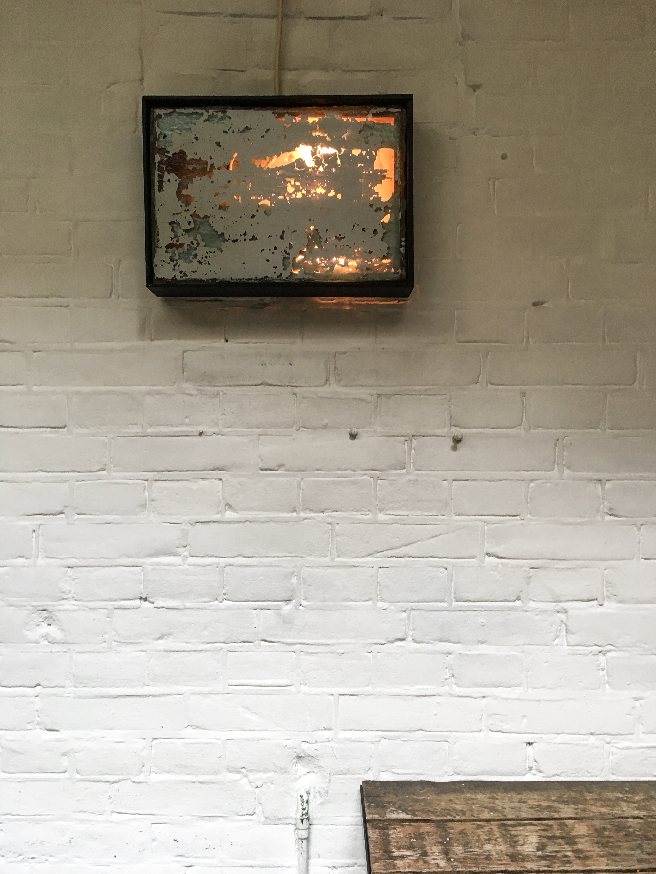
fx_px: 733
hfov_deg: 48.2
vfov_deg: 61.7
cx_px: 328
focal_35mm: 29
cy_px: 437
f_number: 2.2
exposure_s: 1/33
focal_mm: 4.15
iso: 100
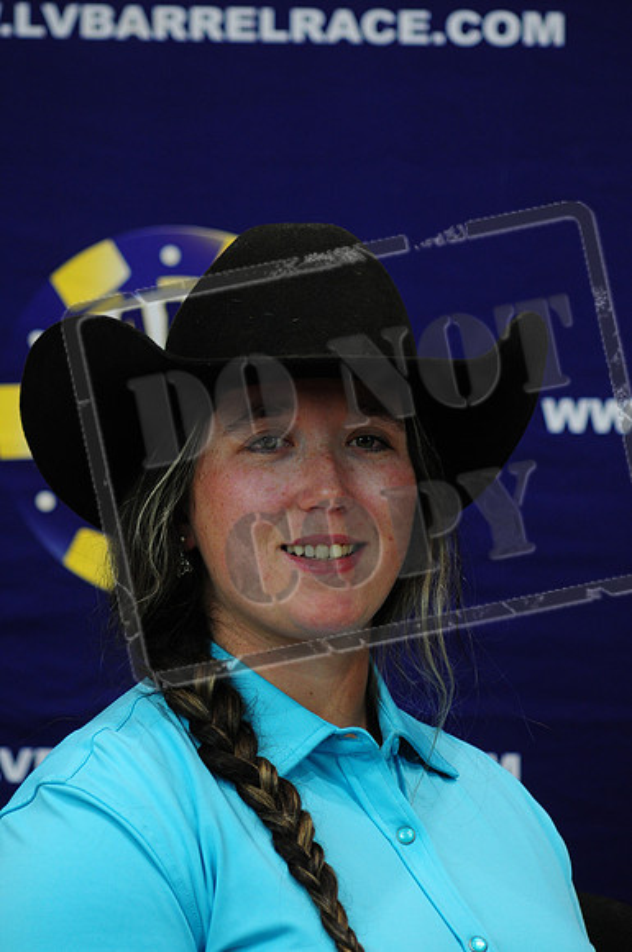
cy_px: 476
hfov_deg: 10.1
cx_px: 316
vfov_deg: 15.2
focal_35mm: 135
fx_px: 3565
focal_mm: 90
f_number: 4
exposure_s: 1/125
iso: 640
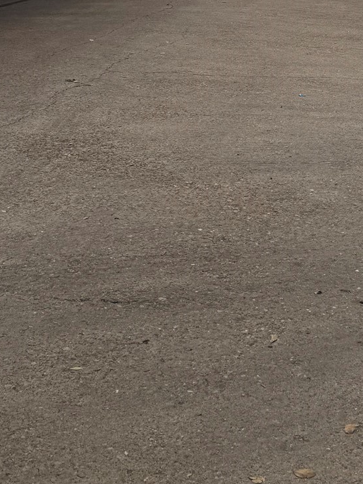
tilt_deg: +0.2
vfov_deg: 26.0
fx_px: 937
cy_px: -89
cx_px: 345
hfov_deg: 21.3
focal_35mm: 67
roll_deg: +0.3
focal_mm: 6.76
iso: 80
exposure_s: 1/10417
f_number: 1.78
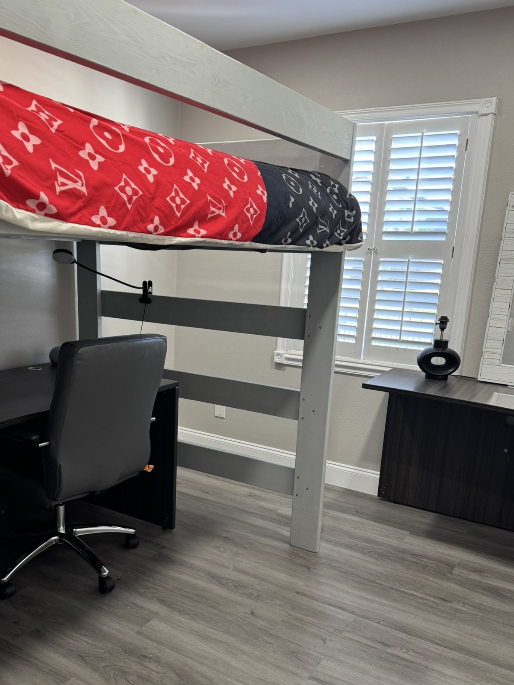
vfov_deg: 58.0
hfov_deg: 45.2
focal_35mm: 31
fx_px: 614
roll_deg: -1.4
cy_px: 402
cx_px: 212
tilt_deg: -13.7
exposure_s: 1/60
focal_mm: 6.76
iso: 125
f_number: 1.78
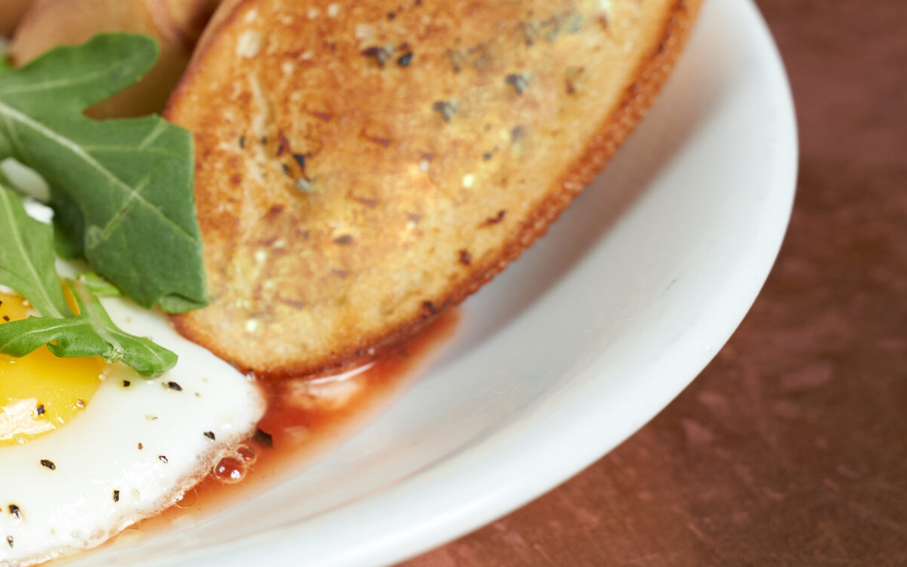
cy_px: 157
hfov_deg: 20.3
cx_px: 48
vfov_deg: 13.0
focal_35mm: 100
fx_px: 2472
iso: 250
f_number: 5.6
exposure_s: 1/160
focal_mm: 46
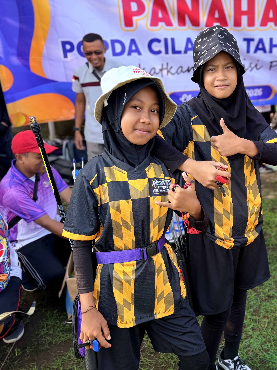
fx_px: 416
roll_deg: +0.3
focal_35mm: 39
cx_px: 222
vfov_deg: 47.9
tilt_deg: -17.3
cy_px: 183
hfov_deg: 35.6
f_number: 1.78
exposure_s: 1/374
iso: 100
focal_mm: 6.76
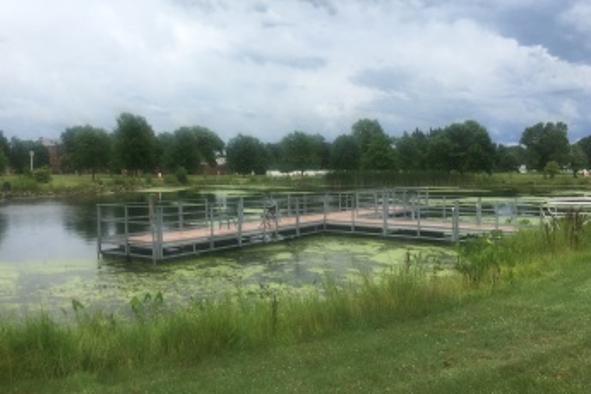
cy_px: 192
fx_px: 525
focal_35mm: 32
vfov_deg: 41.1
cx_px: 286
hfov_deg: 58.7
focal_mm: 4.15
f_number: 2.2
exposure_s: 1/430
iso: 25
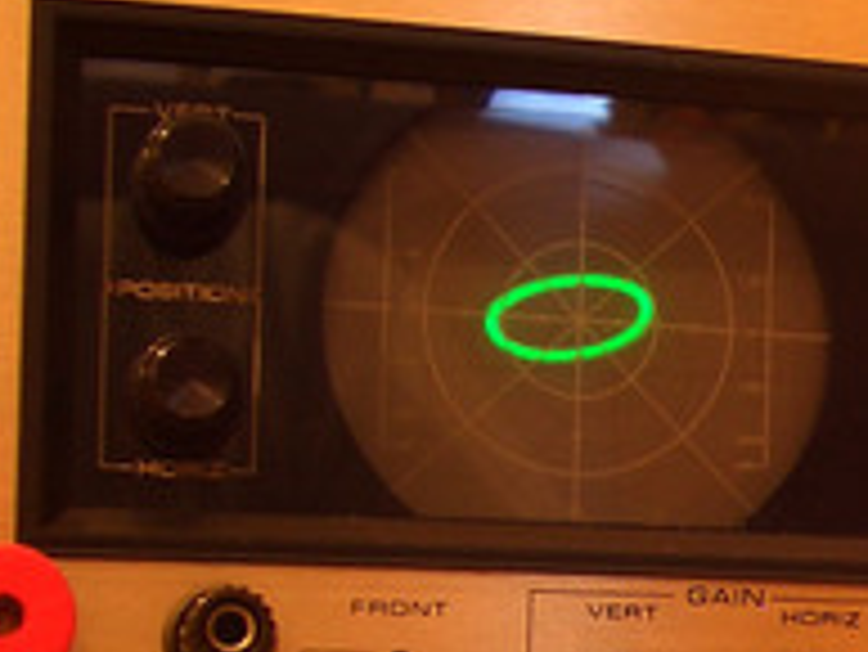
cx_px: 1183
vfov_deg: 12.4
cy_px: 868
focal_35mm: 116
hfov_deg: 15.9
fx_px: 2911
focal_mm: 5.8
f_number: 2.6
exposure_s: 2
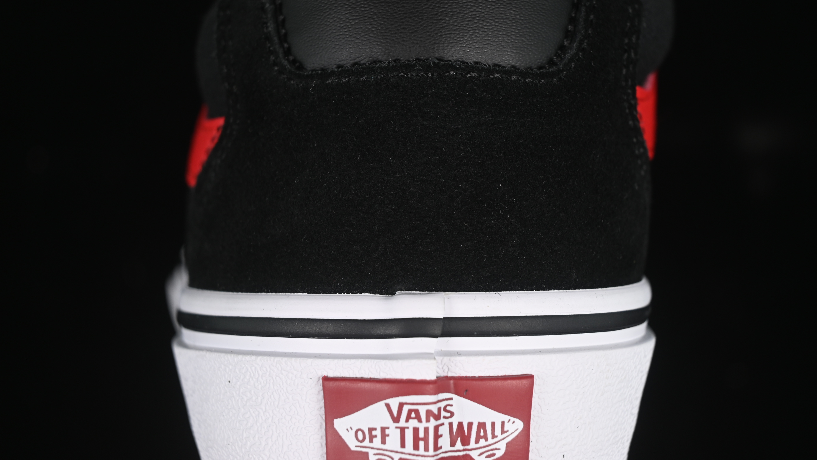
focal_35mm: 79
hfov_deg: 26.9
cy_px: 204
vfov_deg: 15.3
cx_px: 408
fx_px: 1711
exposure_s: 1/50
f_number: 6.3
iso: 160
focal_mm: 50
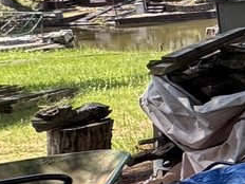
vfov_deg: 16.7
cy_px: 5
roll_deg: +0.8
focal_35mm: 87
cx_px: 739
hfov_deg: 11.5
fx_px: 616
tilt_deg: -6.6
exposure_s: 1/495
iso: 40
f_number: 2.2
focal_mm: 2.22
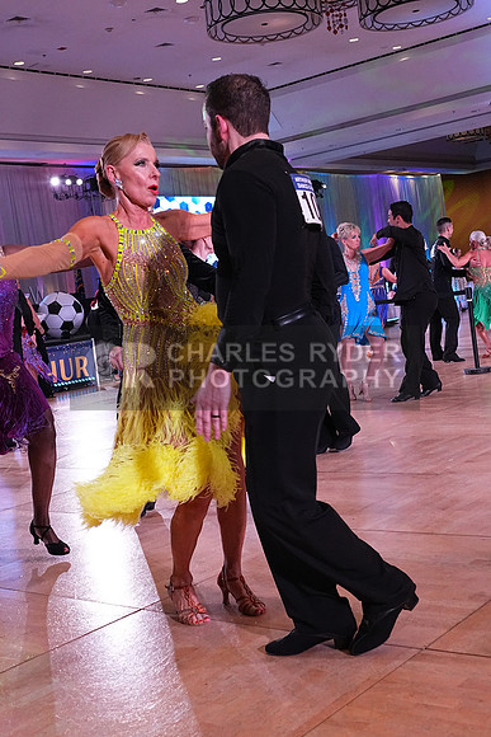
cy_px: 368
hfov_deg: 29.9
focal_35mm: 45
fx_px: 920
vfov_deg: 43.6
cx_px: 246
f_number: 5.6
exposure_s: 1/400
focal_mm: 30
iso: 3200
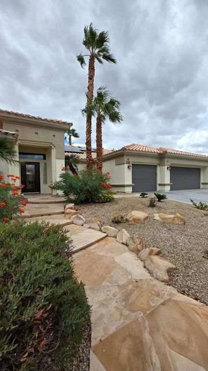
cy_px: 187
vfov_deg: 103.0
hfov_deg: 70.5
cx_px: 108
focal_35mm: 15
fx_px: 147
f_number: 1.9
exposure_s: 1/1677
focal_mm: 2.2
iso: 40
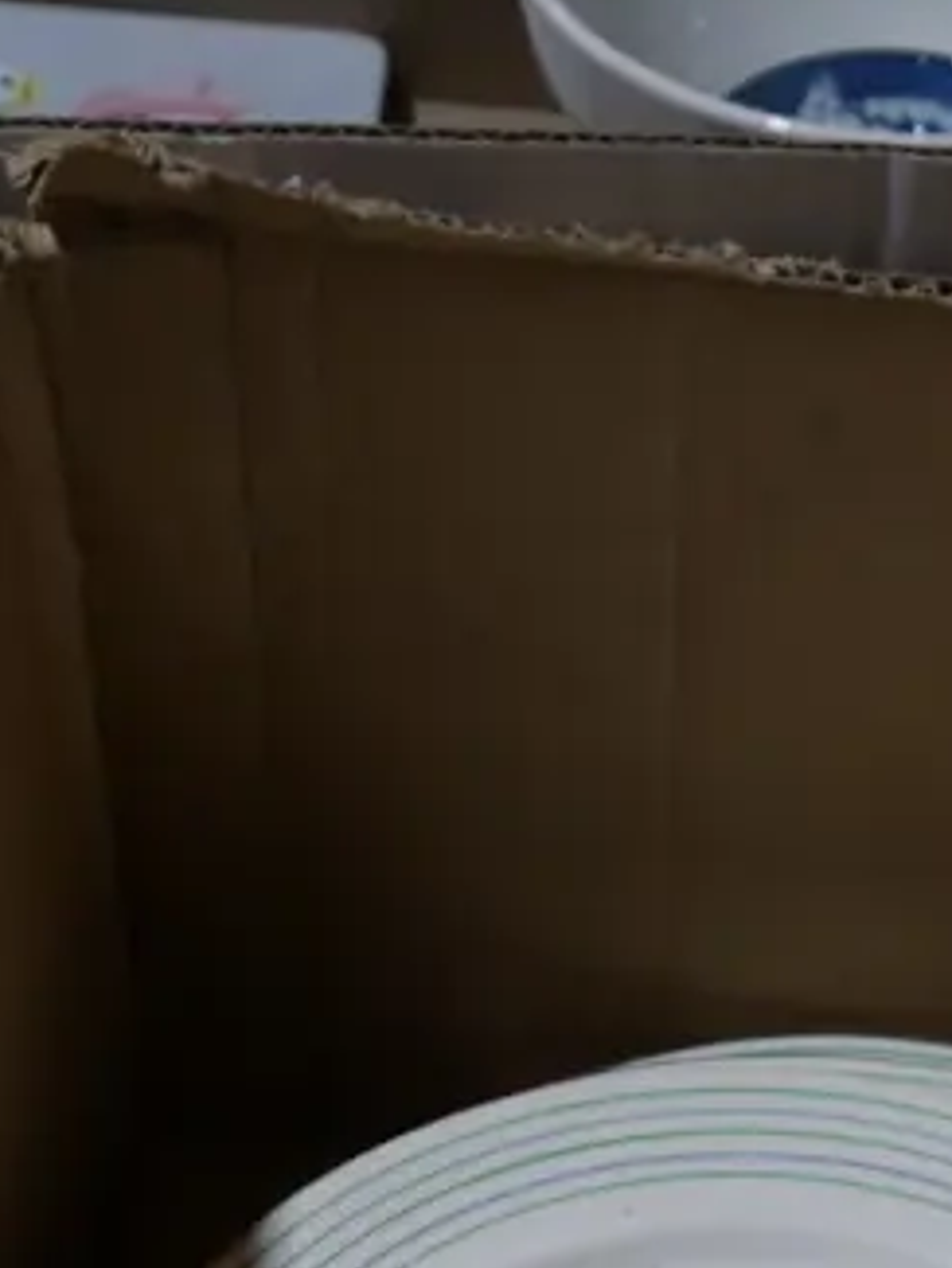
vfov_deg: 16.6
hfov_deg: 13.6
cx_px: 1059
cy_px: 1955
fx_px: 3921
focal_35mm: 107
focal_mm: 17
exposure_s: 1/80
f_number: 5.6
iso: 200
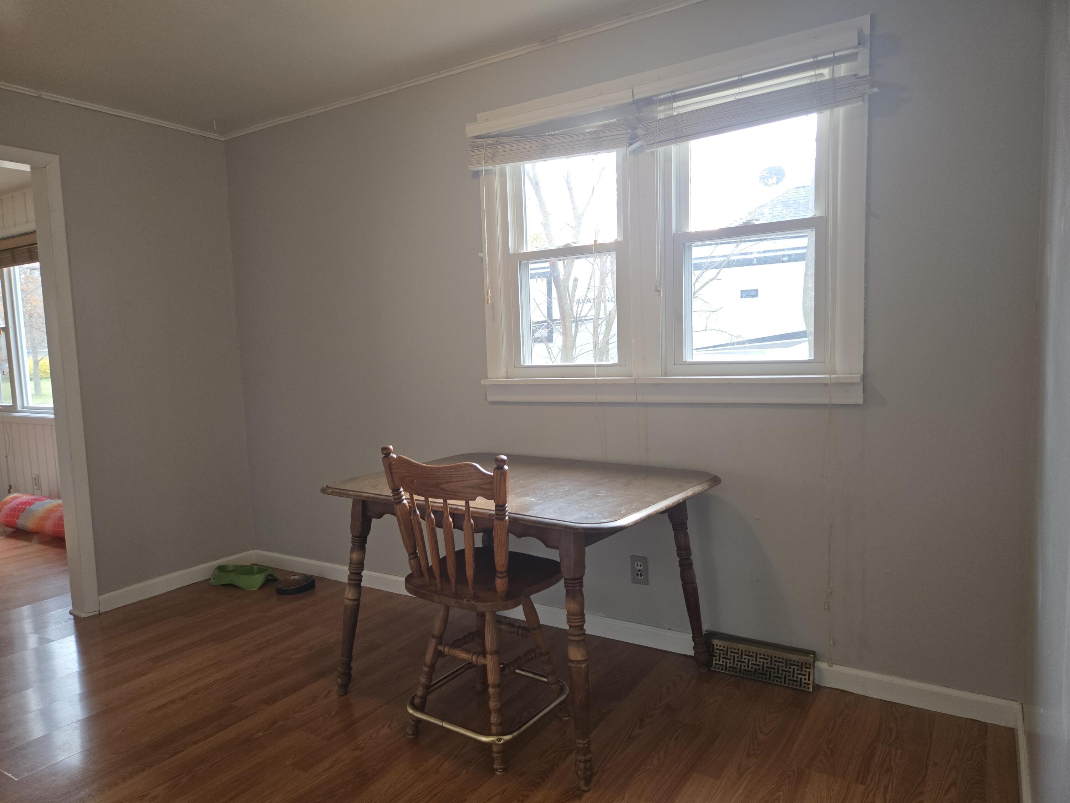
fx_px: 711
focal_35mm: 23
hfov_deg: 73.9
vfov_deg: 58.9
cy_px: 402
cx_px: 535
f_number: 1.8
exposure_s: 1/180
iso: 125
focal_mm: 5.4
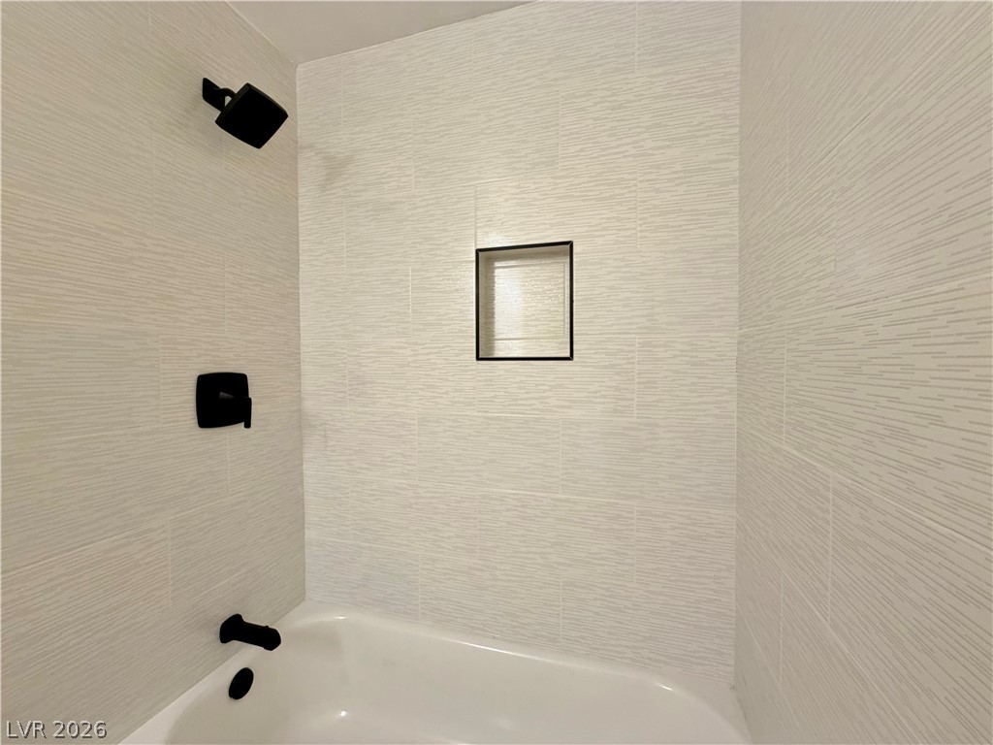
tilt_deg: -1.6
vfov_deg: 85.7
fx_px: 402
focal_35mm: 14
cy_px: 372
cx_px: 496
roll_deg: +1.0
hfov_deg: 102.1
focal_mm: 2.22
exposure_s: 1/60
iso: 320
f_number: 2.2
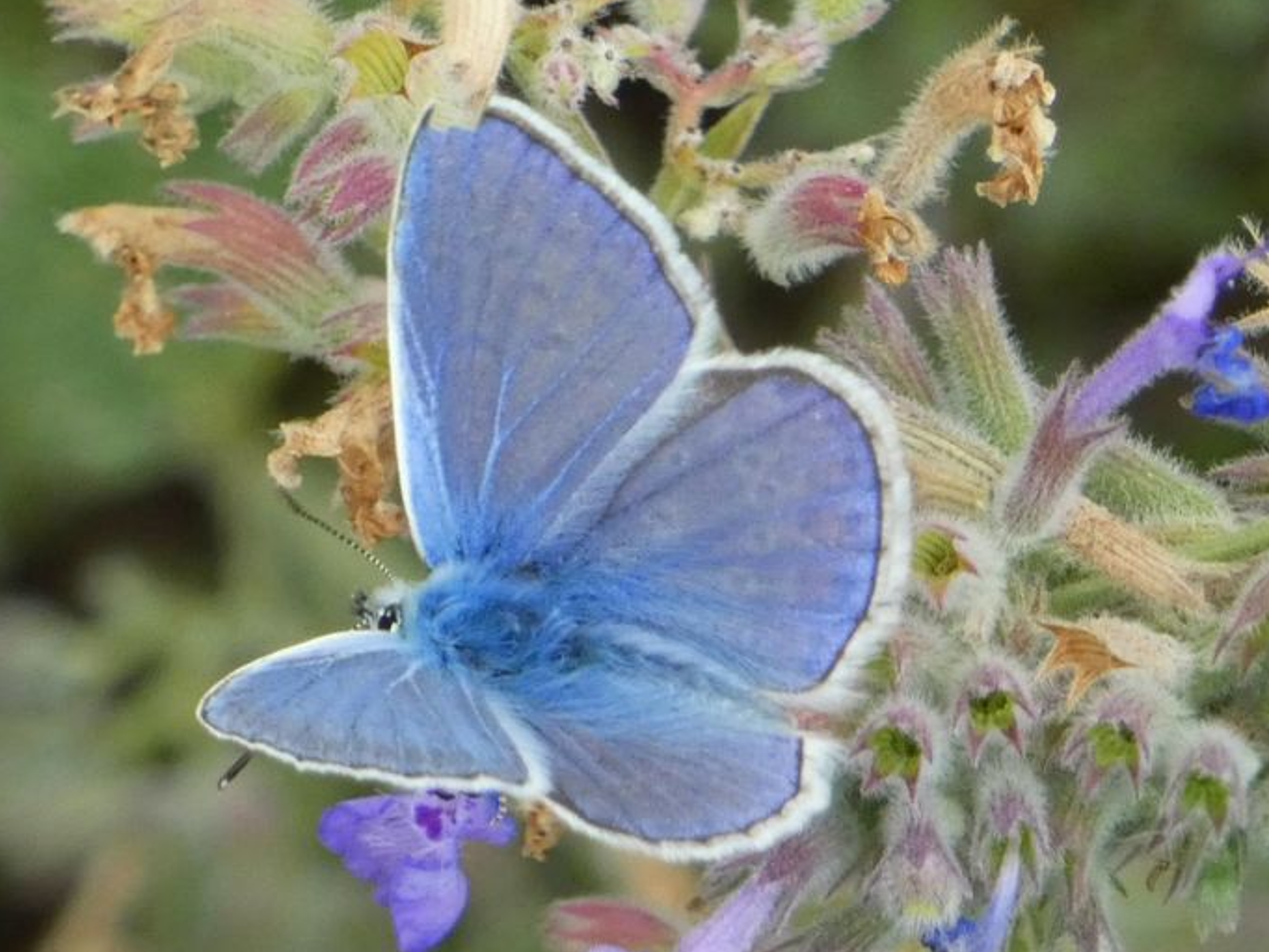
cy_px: 521
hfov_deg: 3.3
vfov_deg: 2.5
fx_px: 22187
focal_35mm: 605
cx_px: 609
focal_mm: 86.7
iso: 400
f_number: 5.6
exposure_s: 1/100
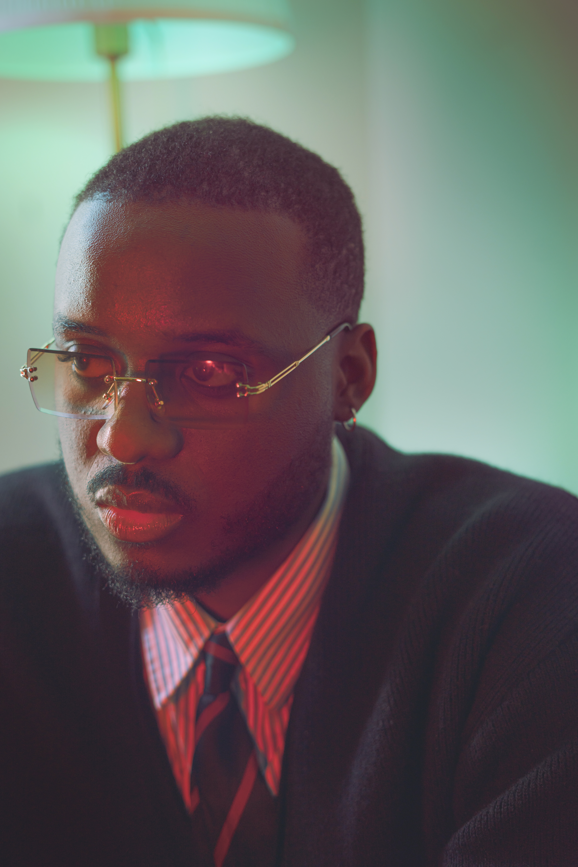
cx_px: 289
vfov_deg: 39.6
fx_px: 1204
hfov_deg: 27.0
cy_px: 434
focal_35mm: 50
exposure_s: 1/125
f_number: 2.5
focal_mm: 50
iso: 400
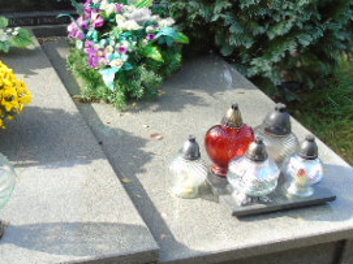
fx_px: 601
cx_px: 90
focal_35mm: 59
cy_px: 94
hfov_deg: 32.1
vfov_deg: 24.7
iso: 80
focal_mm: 4.4
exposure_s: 1/125
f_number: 3.4
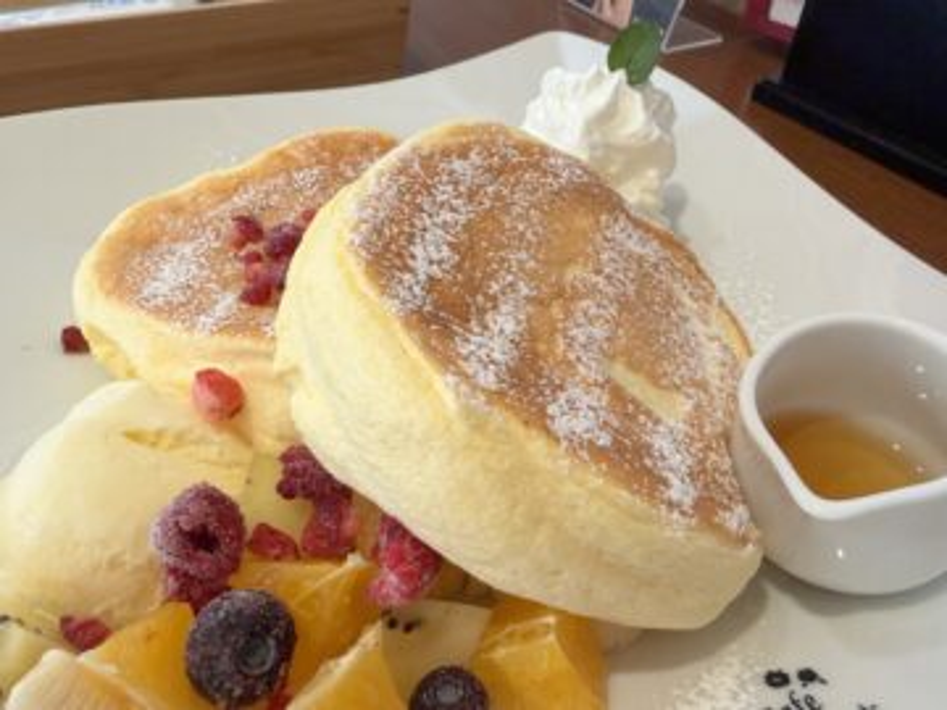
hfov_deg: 71.6
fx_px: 657
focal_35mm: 24
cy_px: 355
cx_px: 474
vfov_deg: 56.8
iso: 160
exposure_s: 1/60
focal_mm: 2.22
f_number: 2.2
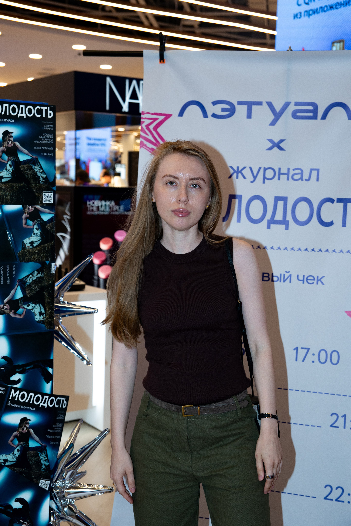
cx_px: 176
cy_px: 263
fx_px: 790
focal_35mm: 54
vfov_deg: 36.9
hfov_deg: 25.1
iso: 400
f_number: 4
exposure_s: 1/160
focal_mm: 36
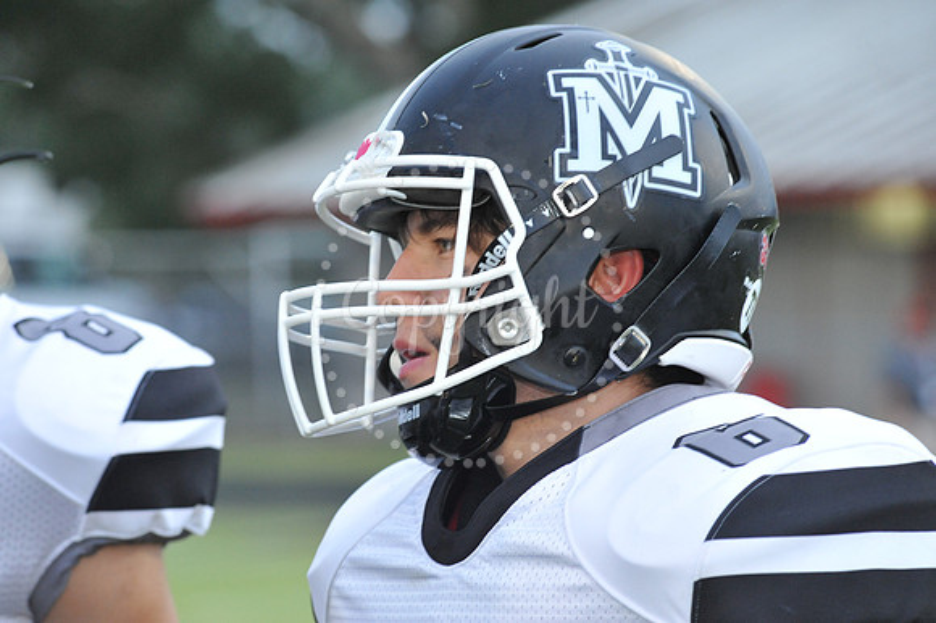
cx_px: 468
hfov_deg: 11.1
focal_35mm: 185
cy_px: 312
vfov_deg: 7.4
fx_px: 4807
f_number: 6.3
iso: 3200
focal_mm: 185
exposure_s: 1/250
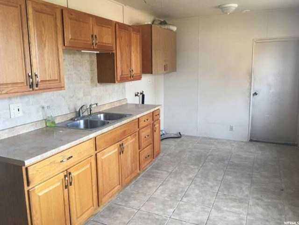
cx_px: 150
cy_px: 112
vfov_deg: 48.2
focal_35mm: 29
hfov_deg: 61.7
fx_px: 250
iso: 40
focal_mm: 4.15
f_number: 2.2
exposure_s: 1/30
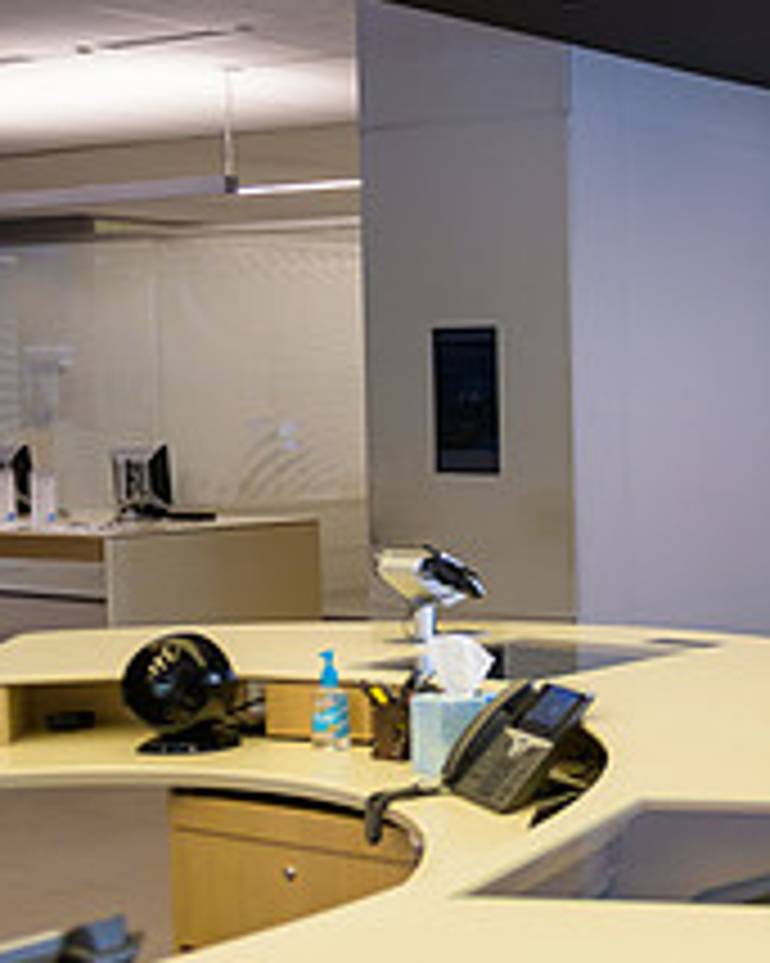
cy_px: 470
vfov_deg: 31.0
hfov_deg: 20.2
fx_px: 1739
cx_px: 1256
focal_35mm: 61
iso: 400
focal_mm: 24
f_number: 3.2
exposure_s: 1/125
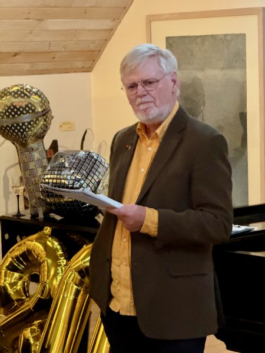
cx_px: 132
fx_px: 1225
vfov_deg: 16.4
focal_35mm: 120
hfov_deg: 12.3
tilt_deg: -4.7
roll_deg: +1.4
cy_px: 176
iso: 2000
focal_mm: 15.66
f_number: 2.8
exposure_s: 1/25
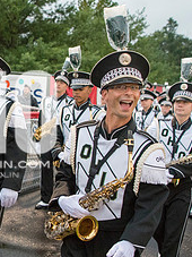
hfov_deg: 23.1
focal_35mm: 59
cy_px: 124
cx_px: -28
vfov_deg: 32.7
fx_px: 437
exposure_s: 1/800
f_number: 3.2
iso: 2000
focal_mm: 24
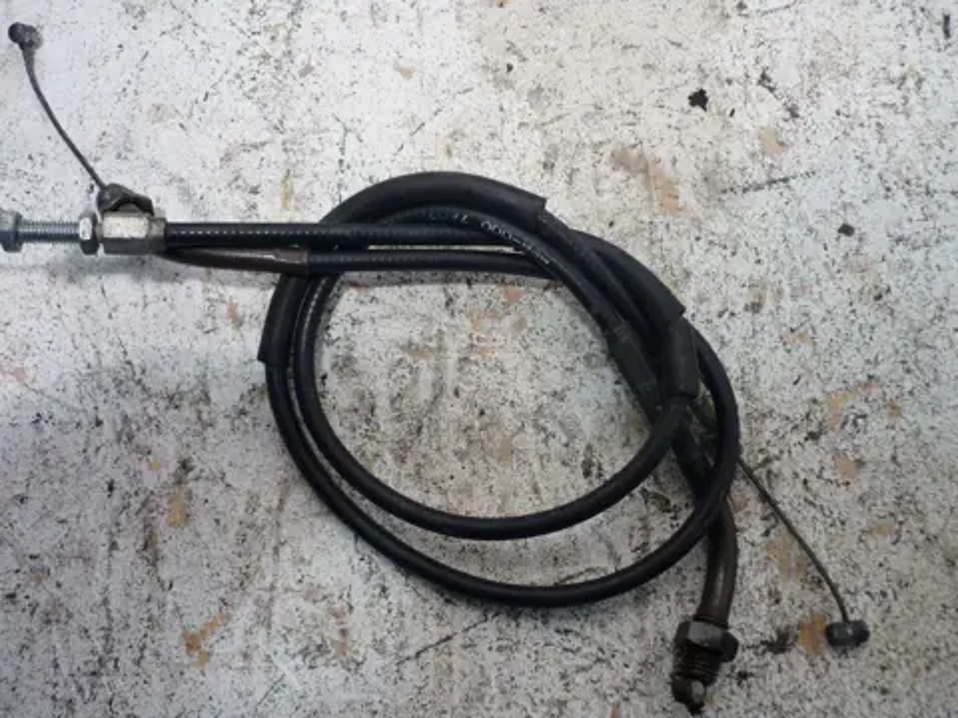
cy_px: 359
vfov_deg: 42.9
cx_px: 479
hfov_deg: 55.4
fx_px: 913
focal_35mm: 33
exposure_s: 1/30
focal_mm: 5.5
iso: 125
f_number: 2.8
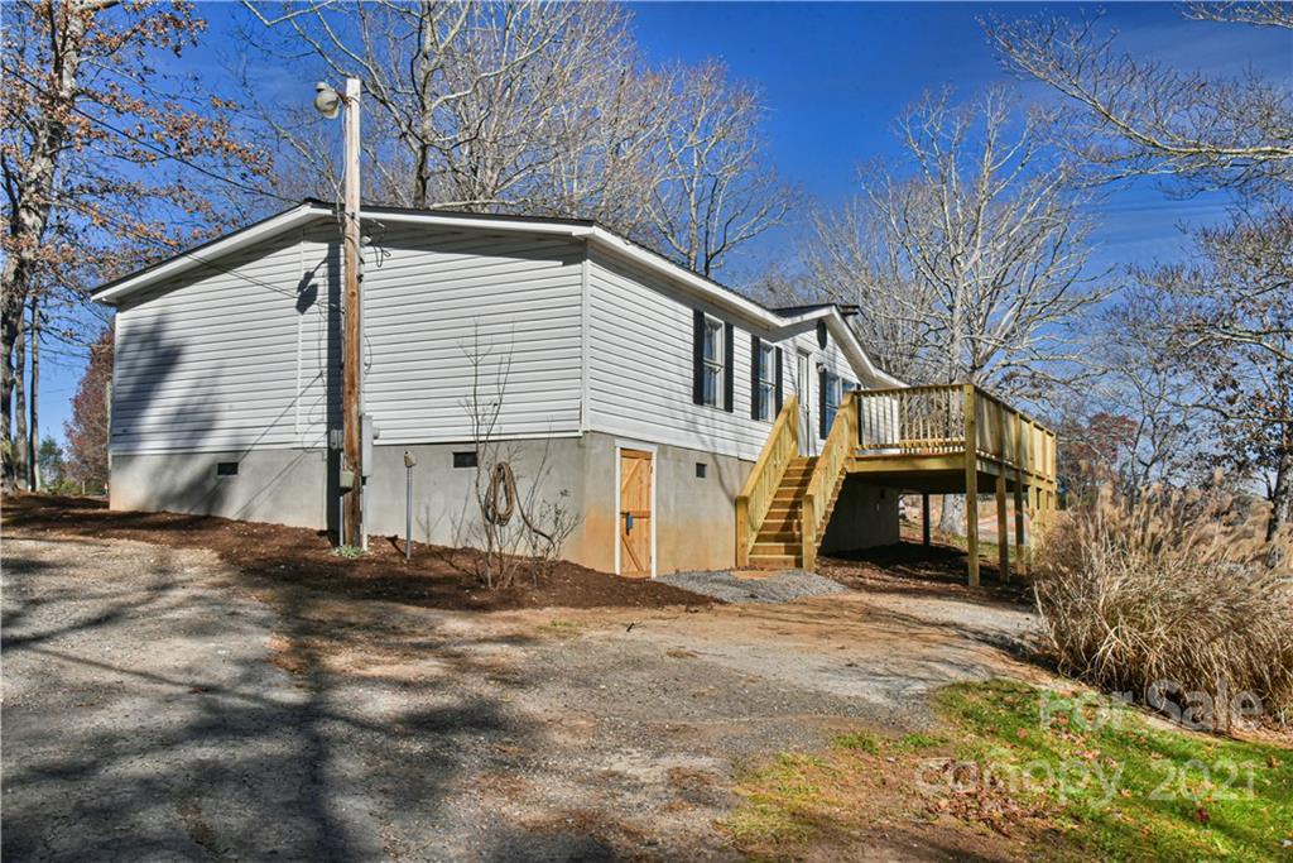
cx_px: 646
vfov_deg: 41.1
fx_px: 1149
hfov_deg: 58.7
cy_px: 432
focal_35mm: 32
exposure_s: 1/1000
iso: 1600
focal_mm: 32
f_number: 16
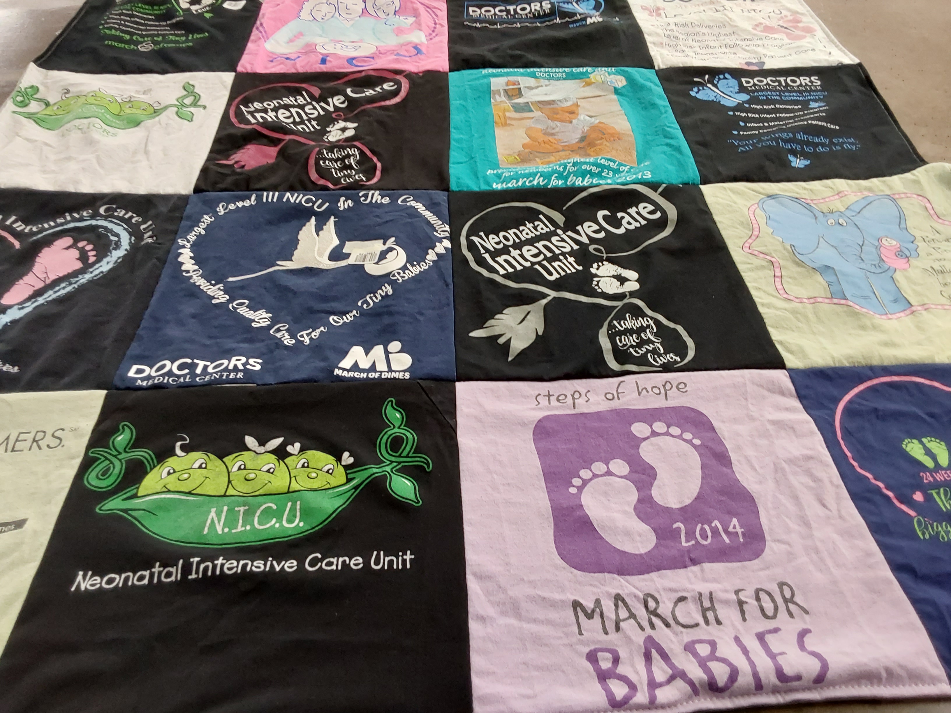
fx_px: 769
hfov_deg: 63.4
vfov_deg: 49.7
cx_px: 476
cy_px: 356
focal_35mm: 28
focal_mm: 2.91
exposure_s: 1/50
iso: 160
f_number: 1.9
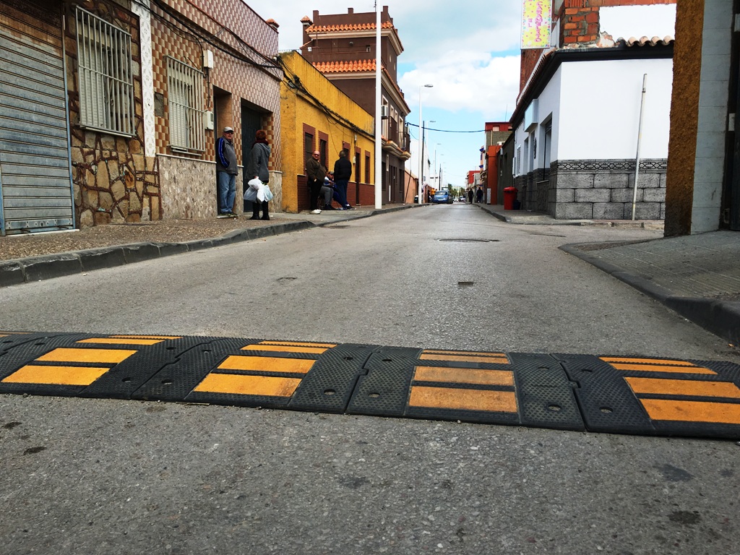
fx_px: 620
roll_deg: -1.8
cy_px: 278
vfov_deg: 48.2
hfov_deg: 61.7
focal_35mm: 29
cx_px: 370
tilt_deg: -6.7
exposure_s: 1/1054
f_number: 2.2
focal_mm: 4.15
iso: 25
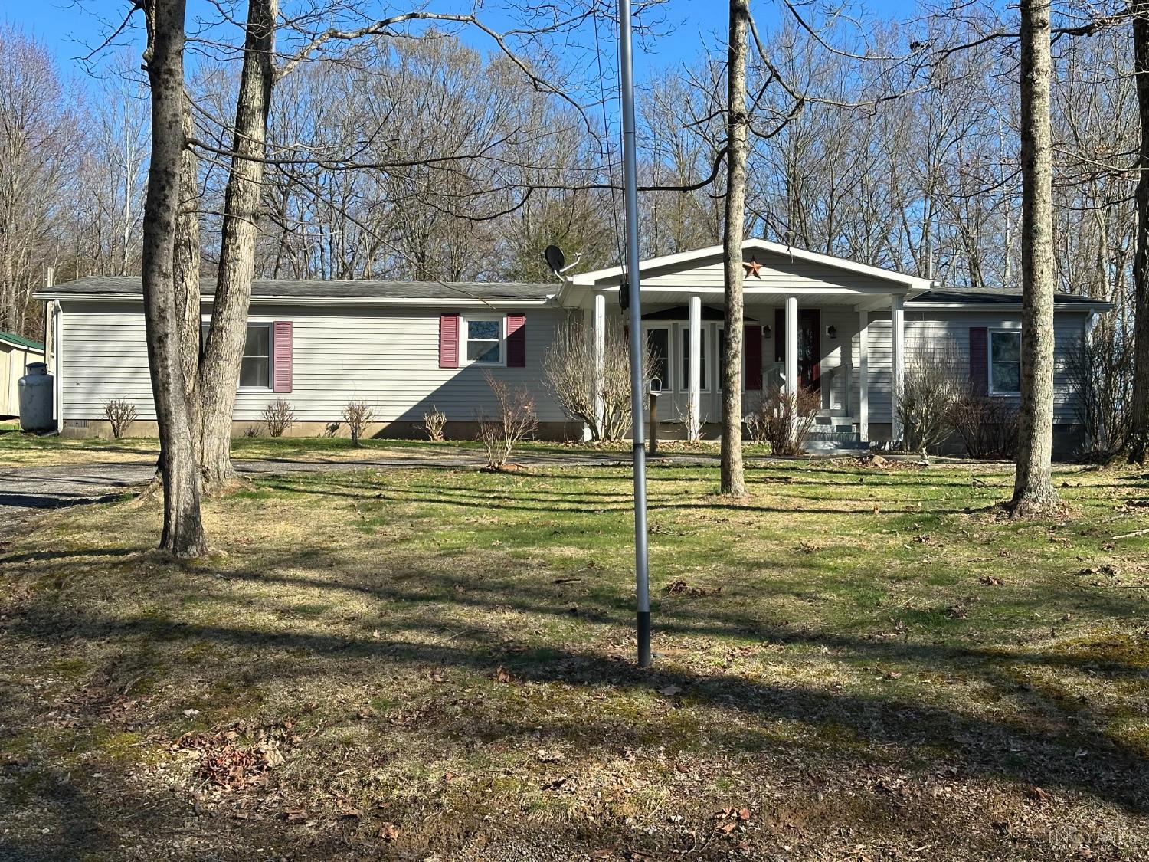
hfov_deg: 39.7
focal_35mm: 48
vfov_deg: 30.3
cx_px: 574
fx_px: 1593
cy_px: 431
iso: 64
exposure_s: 1/2203
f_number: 1.78
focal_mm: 6.86
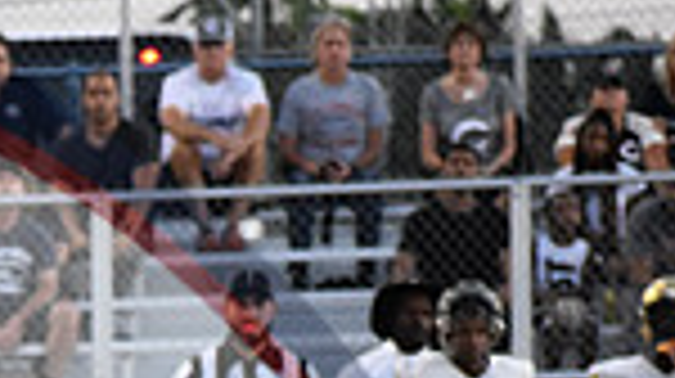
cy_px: 830
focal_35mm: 792
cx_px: -468
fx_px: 14160
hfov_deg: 2.7
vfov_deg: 1.5
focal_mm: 130
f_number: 4.8
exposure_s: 1/250
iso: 3200
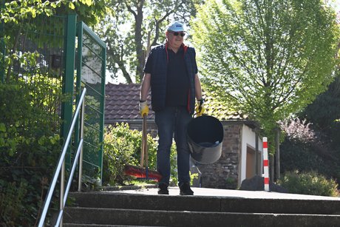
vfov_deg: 9.5
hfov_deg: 14.1
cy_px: 114
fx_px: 1370
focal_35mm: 145
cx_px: 170
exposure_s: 1/400
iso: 400
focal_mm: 145
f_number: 7.1
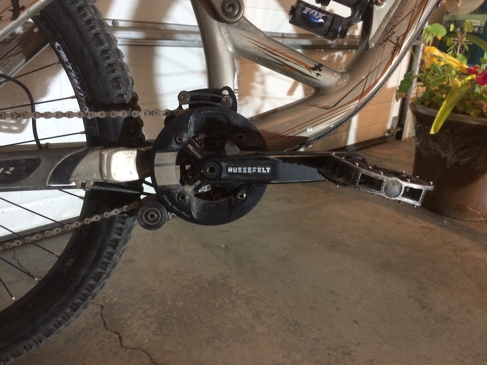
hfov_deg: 61.7
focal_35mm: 29
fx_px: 408
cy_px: 182
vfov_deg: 48.2
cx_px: 244
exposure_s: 1/20
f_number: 2.2
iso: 320
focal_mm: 4.15
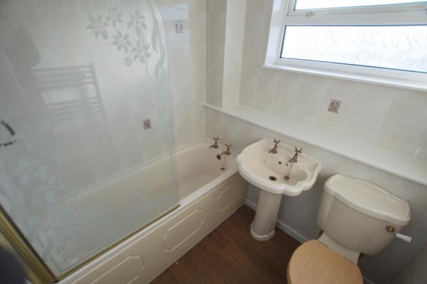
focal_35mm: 15
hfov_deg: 100.4
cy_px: 142
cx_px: 214
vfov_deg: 77.2
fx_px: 178
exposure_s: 1/125
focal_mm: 10
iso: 100
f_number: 3.5
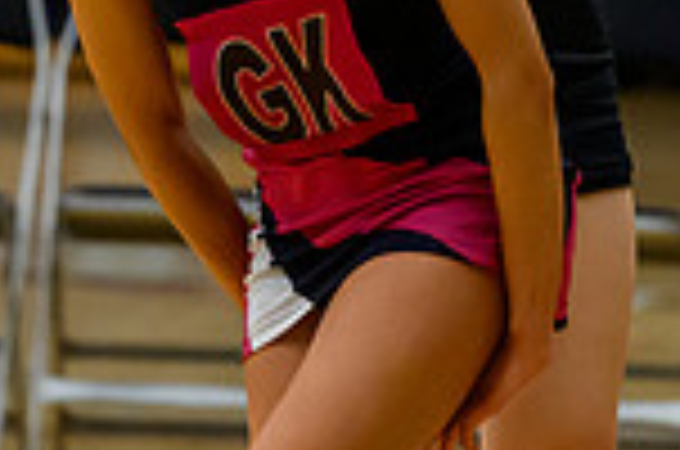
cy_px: -554
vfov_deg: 1.5
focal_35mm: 918
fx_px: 17303
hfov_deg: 2.3
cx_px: 538
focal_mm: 200
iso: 6400
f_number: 3.5
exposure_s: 1/1000
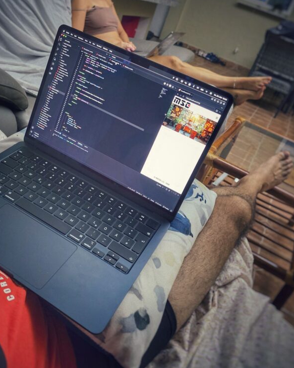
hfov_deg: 46.8
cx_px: 116
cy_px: 179
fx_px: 337
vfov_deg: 57.2
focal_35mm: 31
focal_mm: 6.3
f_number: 1.7
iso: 1600
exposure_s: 1/60
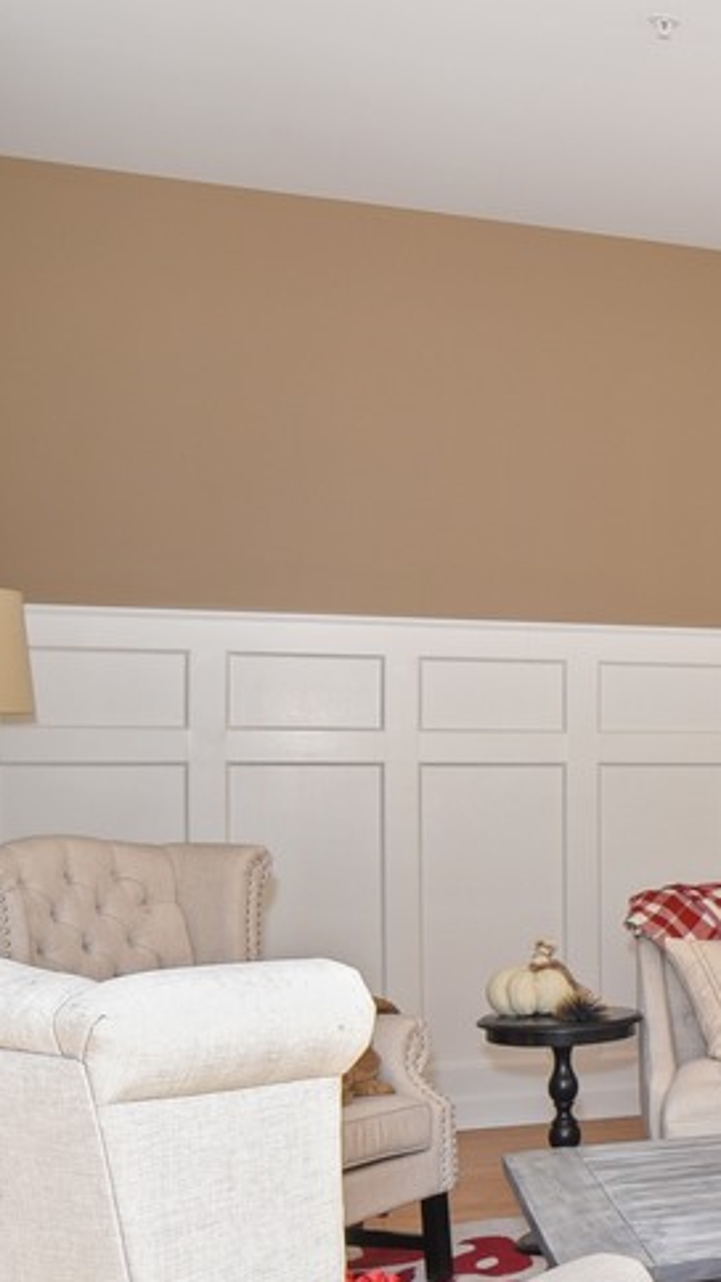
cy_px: 765
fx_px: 1667
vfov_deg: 41.9
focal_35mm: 49
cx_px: 1434
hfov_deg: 17.5
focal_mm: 14
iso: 200
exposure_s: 1/8
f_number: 8
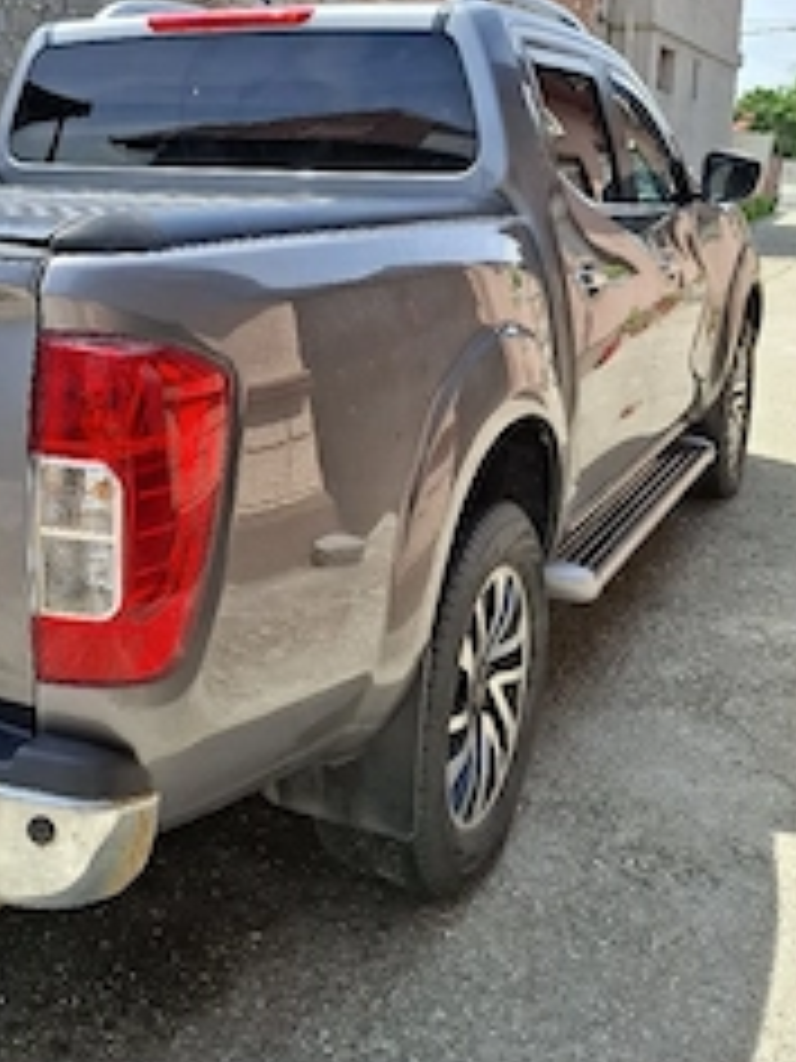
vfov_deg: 46.6
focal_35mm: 39
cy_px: 302
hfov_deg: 35.7
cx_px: 171
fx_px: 1196
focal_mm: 5.54
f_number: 1.8
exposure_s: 1/1250
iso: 50
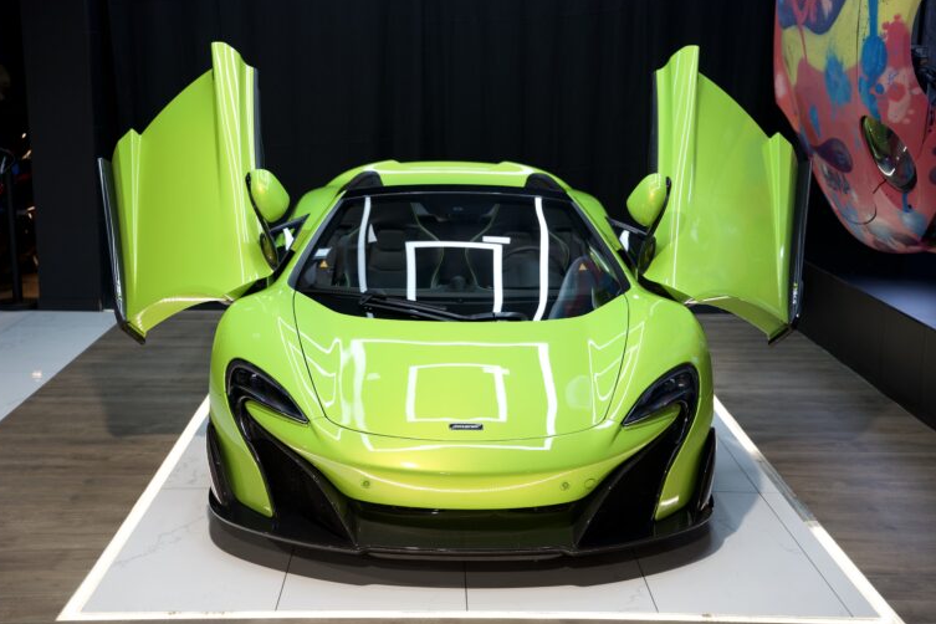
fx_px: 1337
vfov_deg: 26.3
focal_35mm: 51
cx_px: 460
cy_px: 313
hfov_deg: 38.6
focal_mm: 50.4
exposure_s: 1/100
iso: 640
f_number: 2.8
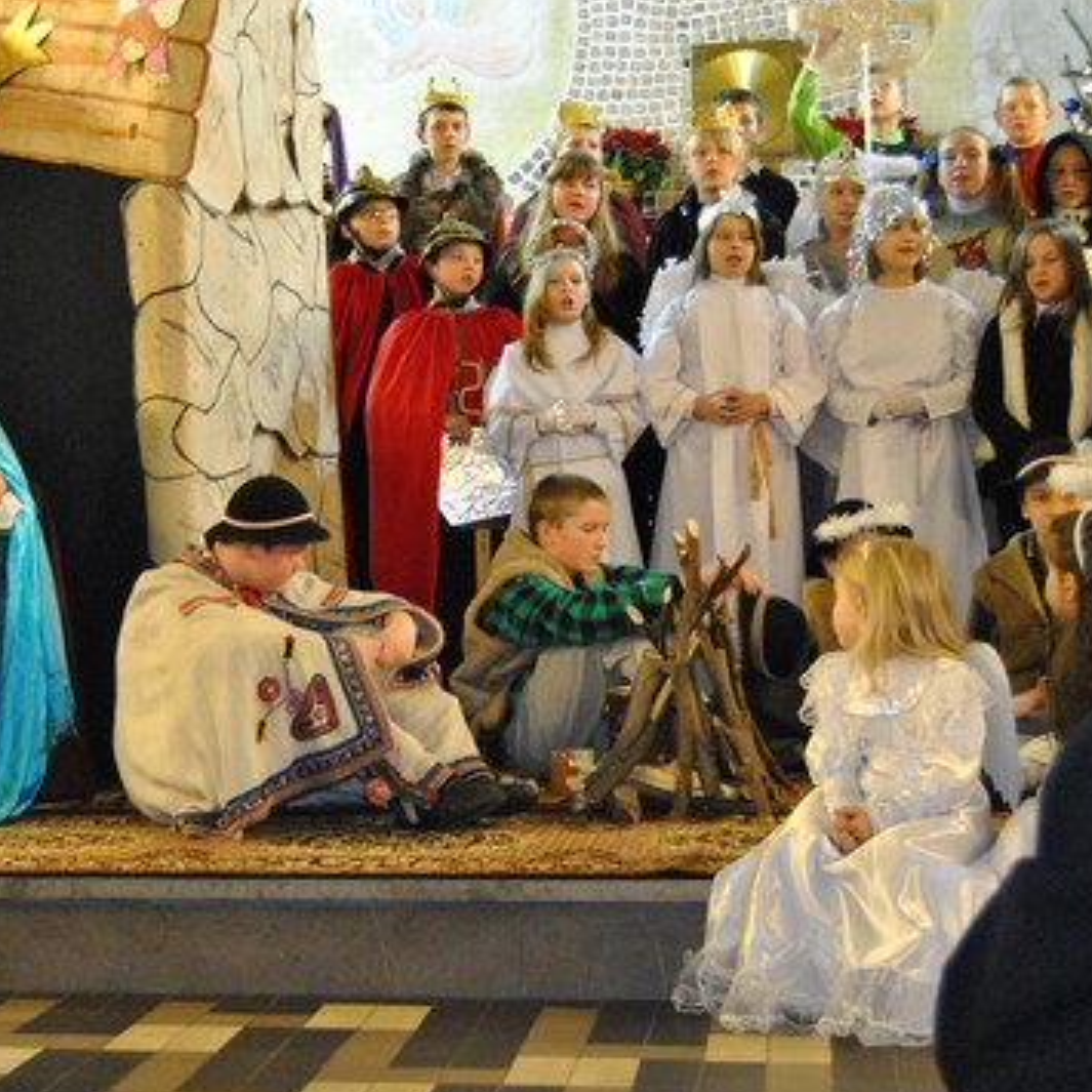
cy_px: 551
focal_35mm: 69
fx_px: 2463
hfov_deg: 24.8
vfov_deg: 25.0
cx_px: 317
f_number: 4.5
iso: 1600
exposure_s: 1/25
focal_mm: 32
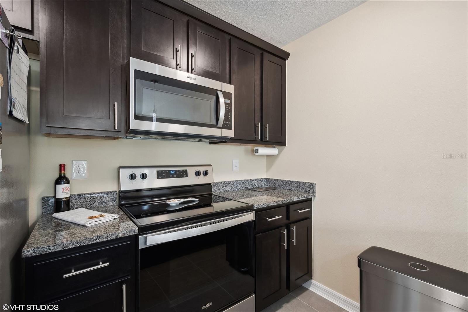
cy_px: 156
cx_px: 234
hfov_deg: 100.4
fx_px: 195
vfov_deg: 77.3
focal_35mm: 15
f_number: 8
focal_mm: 10
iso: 200
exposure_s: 1/5
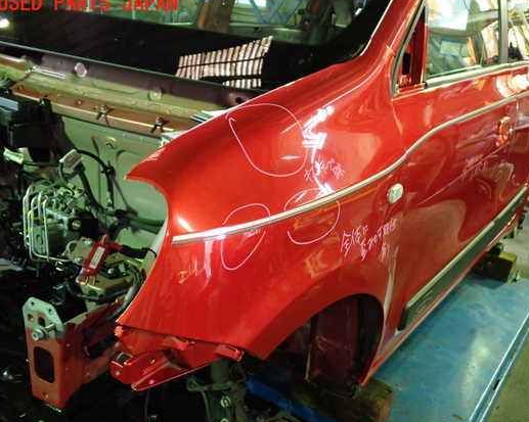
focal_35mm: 34
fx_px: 532
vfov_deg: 43.3
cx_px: 299
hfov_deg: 52.7
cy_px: 221
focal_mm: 5.4
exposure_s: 1/30
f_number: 2.3
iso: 640
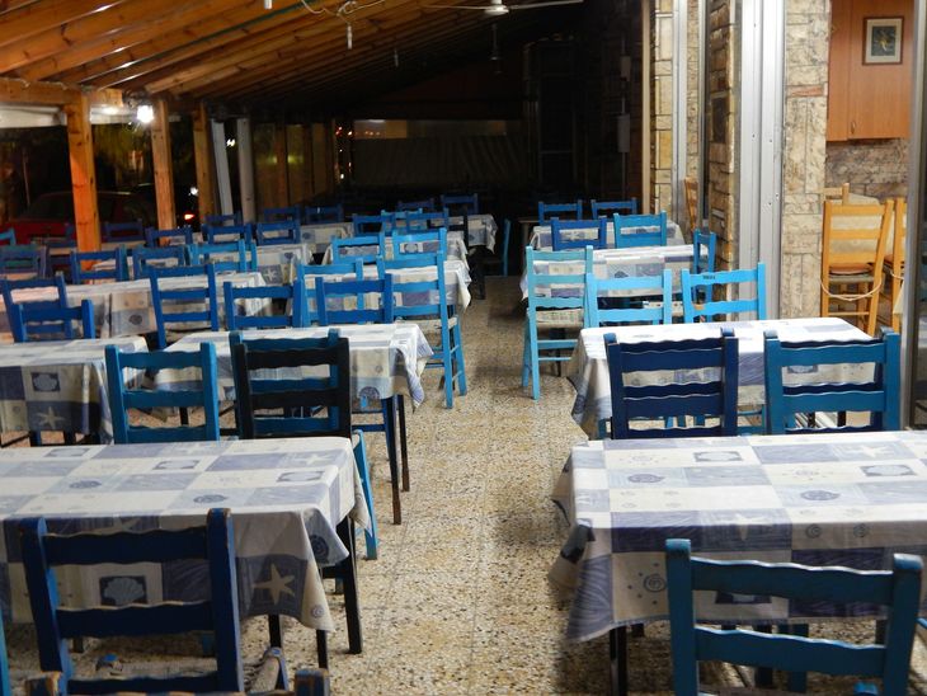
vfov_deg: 33.6
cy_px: 348
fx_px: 1152
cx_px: 464
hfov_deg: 43.8
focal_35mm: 43
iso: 400
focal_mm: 7.7
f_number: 3.6
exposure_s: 1/13
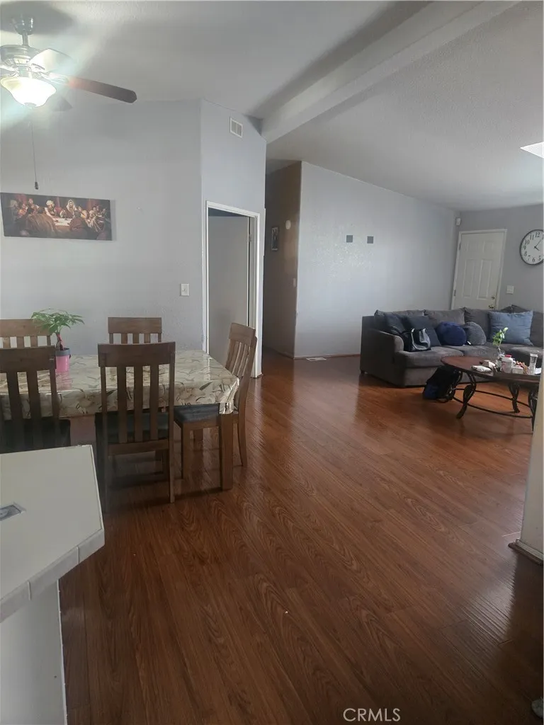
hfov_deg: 58.9
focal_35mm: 23
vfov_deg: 73.9
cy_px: 362
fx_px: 482
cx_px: 272
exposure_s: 1/60
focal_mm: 5.4
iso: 800
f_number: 1.8
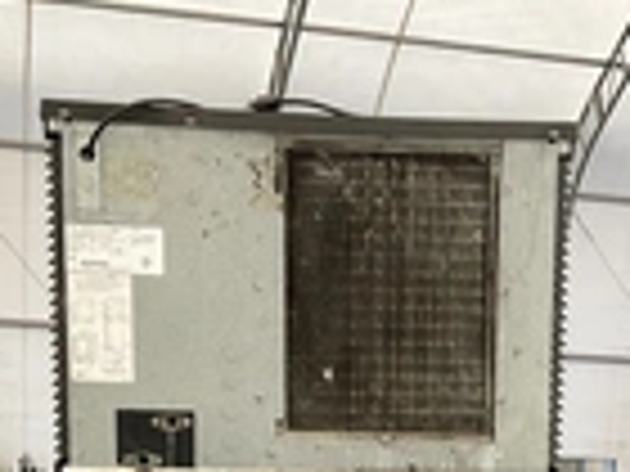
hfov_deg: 23.5
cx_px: 418
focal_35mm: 83
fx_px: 1511
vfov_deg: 16.5
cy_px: 656
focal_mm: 3
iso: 16
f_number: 1.8
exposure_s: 1/122
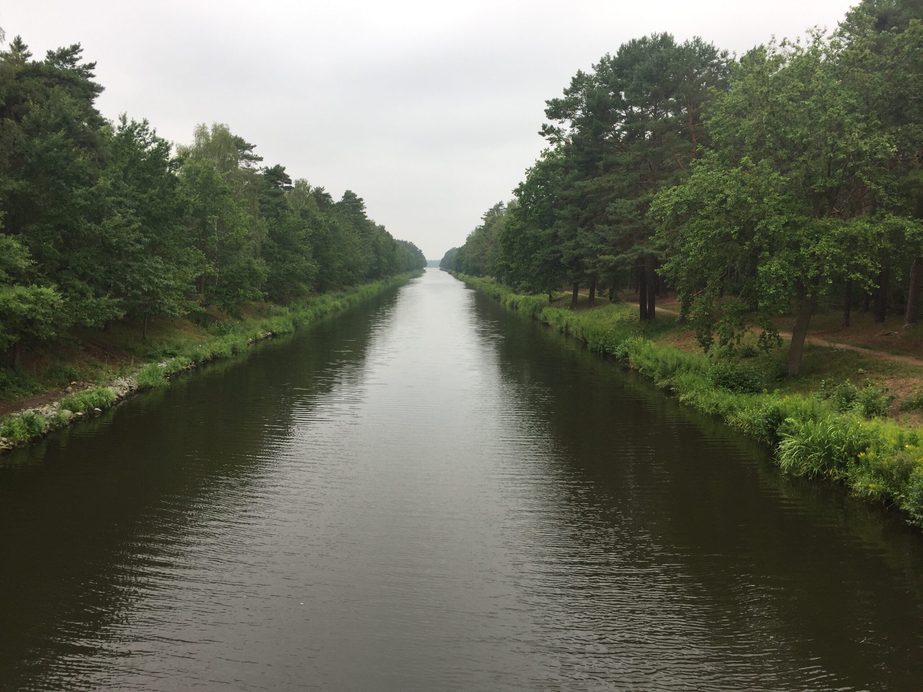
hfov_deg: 61.7
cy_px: 346
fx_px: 773
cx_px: 462
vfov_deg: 48.2
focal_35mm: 29
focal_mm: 4.15
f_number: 2.2
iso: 32
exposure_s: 1/403
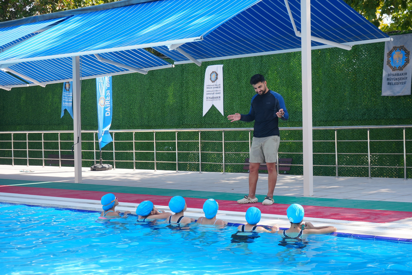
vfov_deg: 20.3
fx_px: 767
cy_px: 138
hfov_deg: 30.1
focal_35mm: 67
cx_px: 206
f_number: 5.6
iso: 80
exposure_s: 1/160
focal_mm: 67
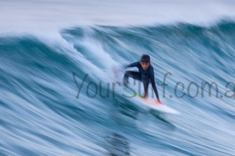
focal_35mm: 1558
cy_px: 78
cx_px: 159
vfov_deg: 0.9
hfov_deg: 1.3
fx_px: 10169
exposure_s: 1/15
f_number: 5.6
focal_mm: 500
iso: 100
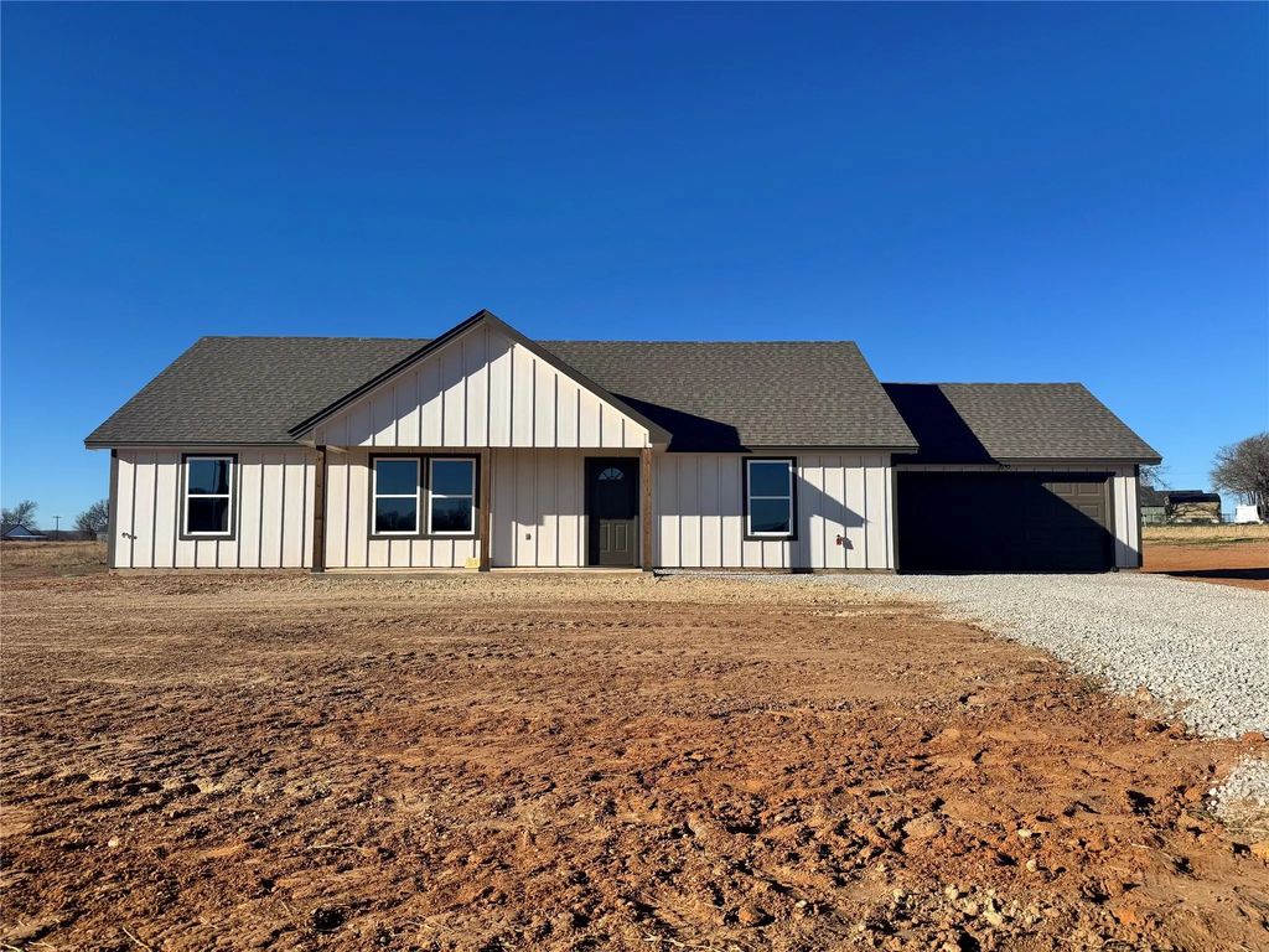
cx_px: 634
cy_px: 476
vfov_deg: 56.8
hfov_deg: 71.6
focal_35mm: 24
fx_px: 880
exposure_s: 1/5814
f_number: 1.78
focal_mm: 6.76
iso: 80
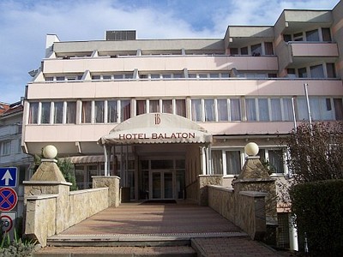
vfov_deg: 41.8
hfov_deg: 54.0
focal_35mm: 34
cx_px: 172
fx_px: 337
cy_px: 128
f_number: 5.6
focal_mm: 5.6
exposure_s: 1/500
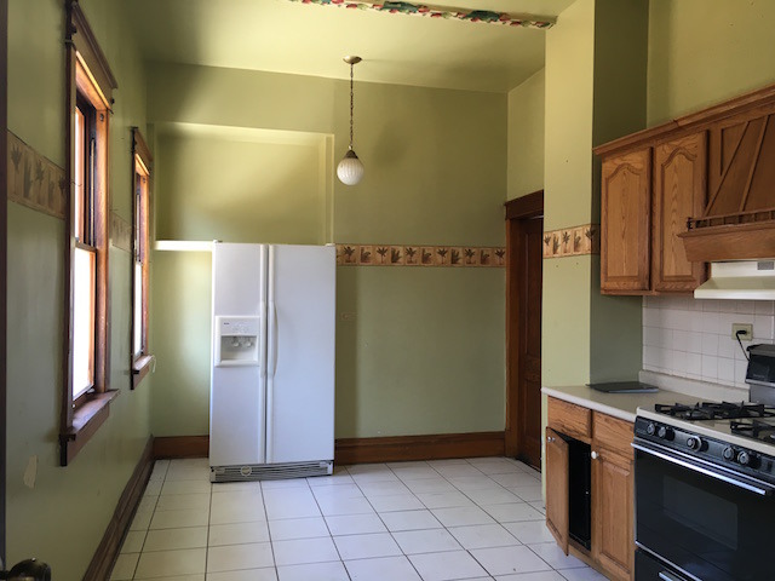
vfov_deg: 48.2
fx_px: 649
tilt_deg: -1.0
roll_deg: +0.2
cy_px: 290
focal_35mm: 29
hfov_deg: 61.7
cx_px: 388
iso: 50
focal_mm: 4.15
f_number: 2.2
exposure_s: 1/30
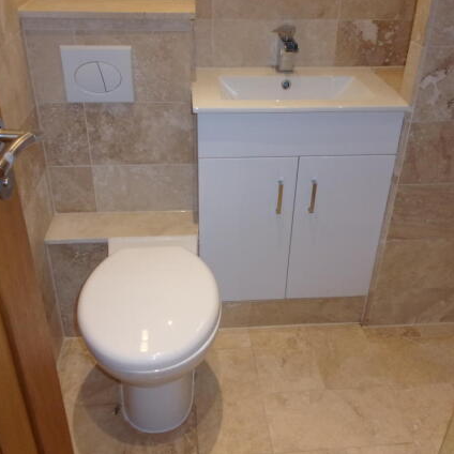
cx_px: 236
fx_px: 505
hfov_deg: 48.4
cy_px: 222
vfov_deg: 48.4
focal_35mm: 34
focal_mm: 5.1
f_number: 3.9
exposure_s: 1/34
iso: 200
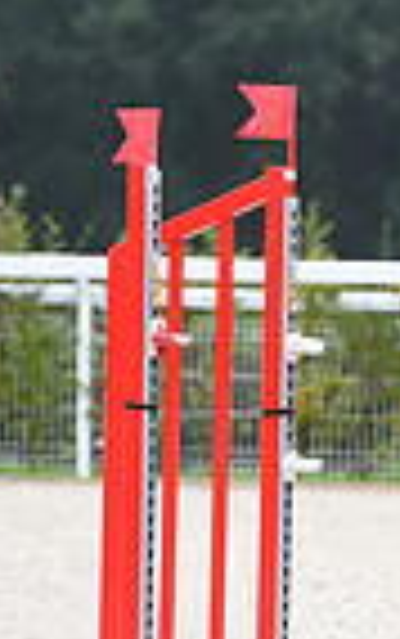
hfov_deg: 1.6
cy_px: 284
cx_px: 962
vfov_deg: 2.5
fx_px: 14465
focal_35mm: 831
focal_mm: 200
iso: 720
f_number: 5
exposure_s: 1/800
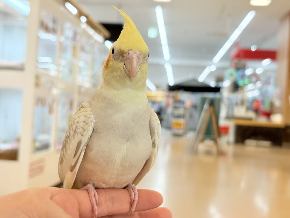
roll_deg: -3.1
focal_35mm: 52
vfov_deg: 28.0
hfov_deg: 36.8
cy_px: 109
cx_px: 145
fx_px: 436
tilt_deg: +0.6
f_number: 1.6
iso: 50
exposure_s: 1/100
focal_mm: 5.96
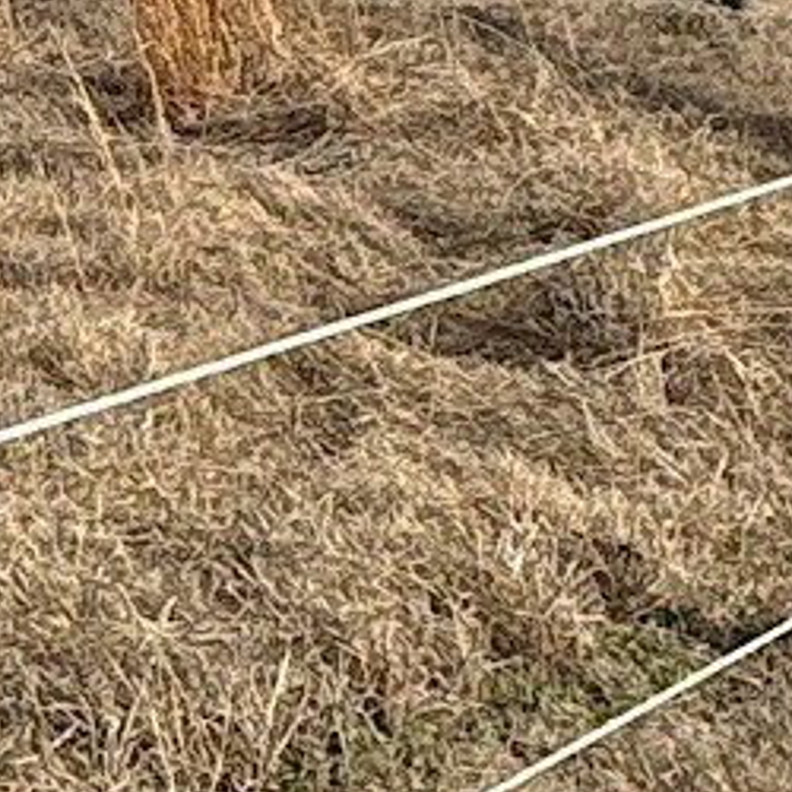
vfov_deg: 17.7
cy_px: -76
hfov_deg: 17.0
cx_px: -288
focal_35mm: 95
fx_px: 2459
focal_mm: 2.22
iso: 50
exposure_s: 1/3546
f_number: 2.2
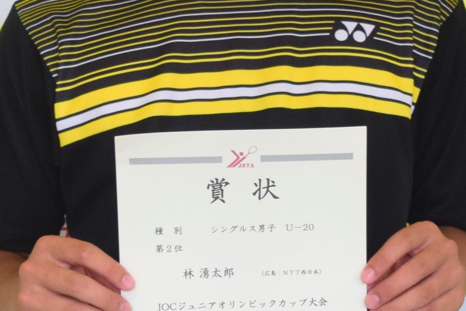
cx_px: 223
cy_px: 23
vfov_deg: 17.6
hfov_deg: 26.6
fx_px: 984
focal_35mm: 76
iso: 640
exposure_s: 1/200
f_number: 3.5
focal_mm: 18
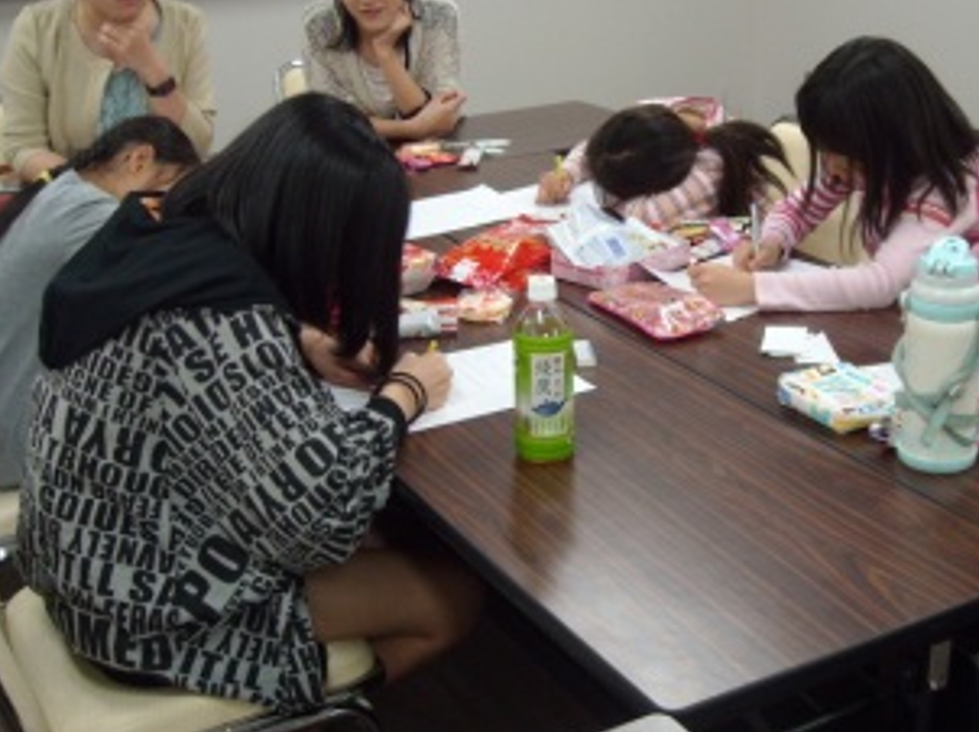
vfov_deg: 27.8
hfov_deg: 36.7
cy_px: 227
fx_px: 1469
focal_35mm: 52
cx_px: 584
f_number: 2.8
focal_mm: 5.7
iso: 175
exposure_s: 1/60
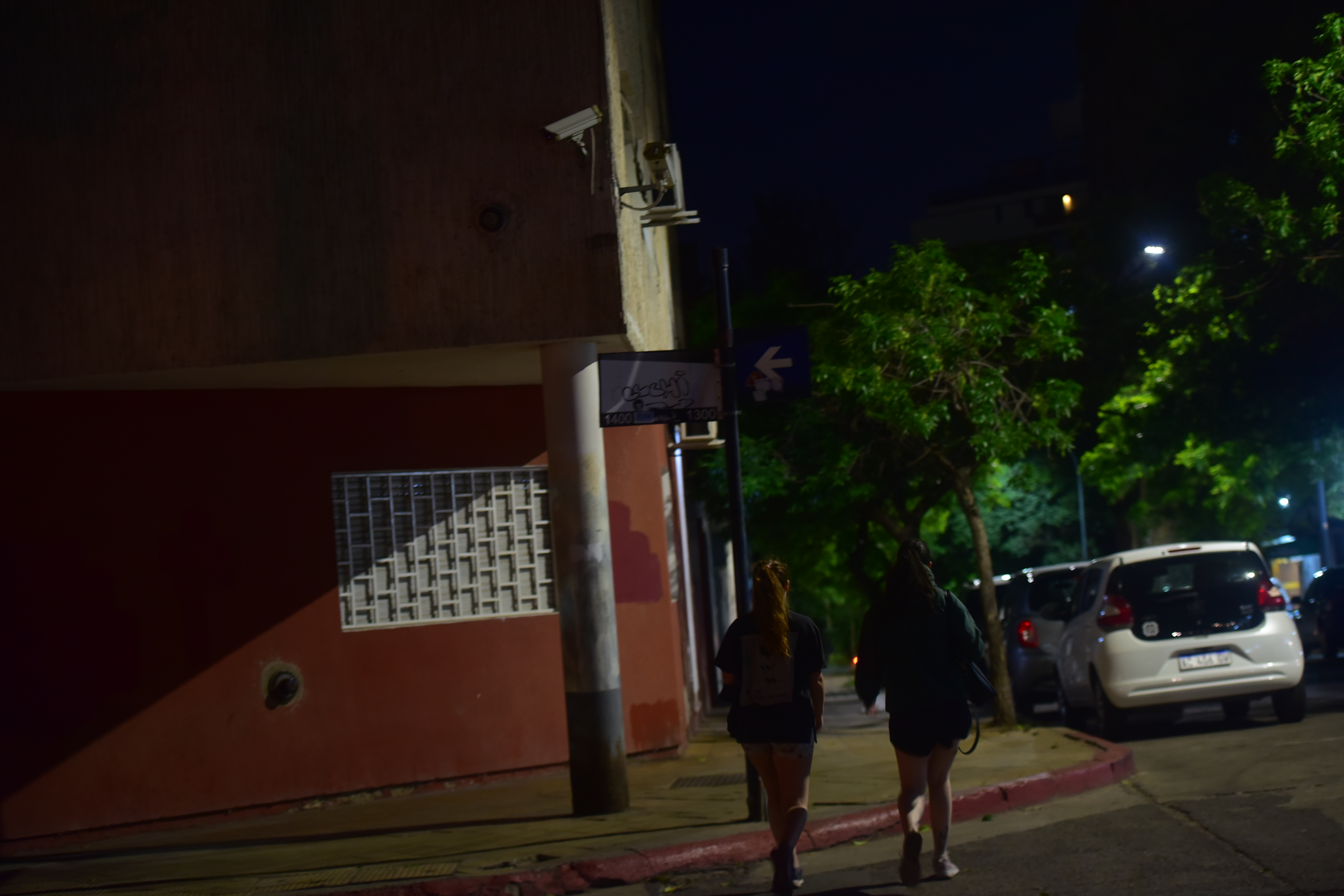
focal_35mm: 70
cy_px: 448
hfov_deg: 28.8
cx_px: 672
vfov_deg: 19.5
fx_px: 2613
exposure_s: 1/25
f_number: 2.8
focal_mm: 70
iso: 1250
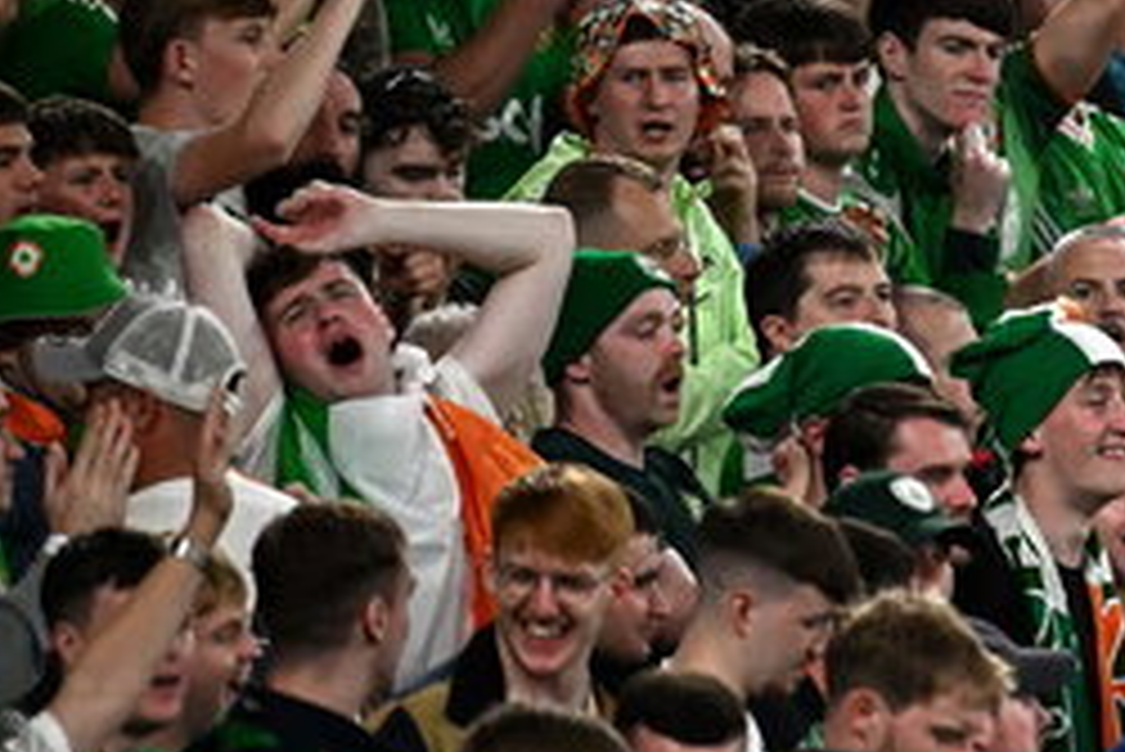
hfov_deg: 1.3
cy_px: 450
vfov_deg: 0.8
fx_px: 51215
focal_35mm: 1638
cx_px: 2228
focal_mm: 400
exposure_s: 1/2000
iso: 2000
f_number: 2.8
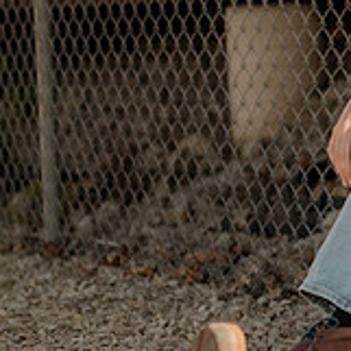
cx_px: 556
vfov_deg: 7.6
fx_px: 2639
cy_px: 87
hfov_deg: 7.5
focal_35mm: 230
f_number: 1.4
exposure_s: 1/4000
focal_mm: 50
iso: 400
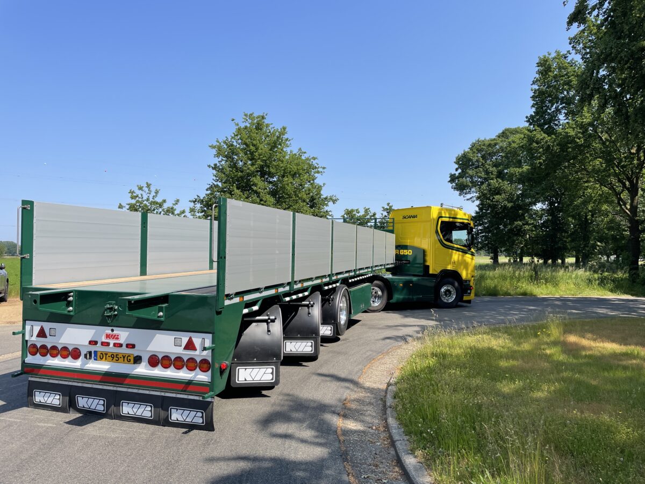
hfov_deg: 67.3
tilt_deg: +2.1
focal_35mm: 26
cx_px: 322
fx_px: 484
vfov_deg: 53.1
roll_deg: +0.6
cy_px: 242
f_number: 1.6
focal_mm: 4.2
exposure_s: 1/2817
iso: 32
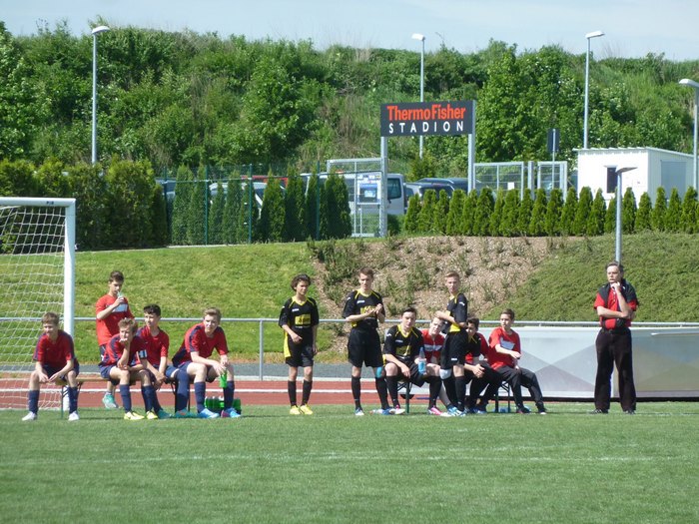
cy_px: 262
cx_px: 350
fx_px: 6058
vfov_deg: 5.0
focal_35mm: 300
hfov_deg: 6.6
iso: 160
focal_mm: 49.2
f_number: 4.9
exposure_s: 1/500
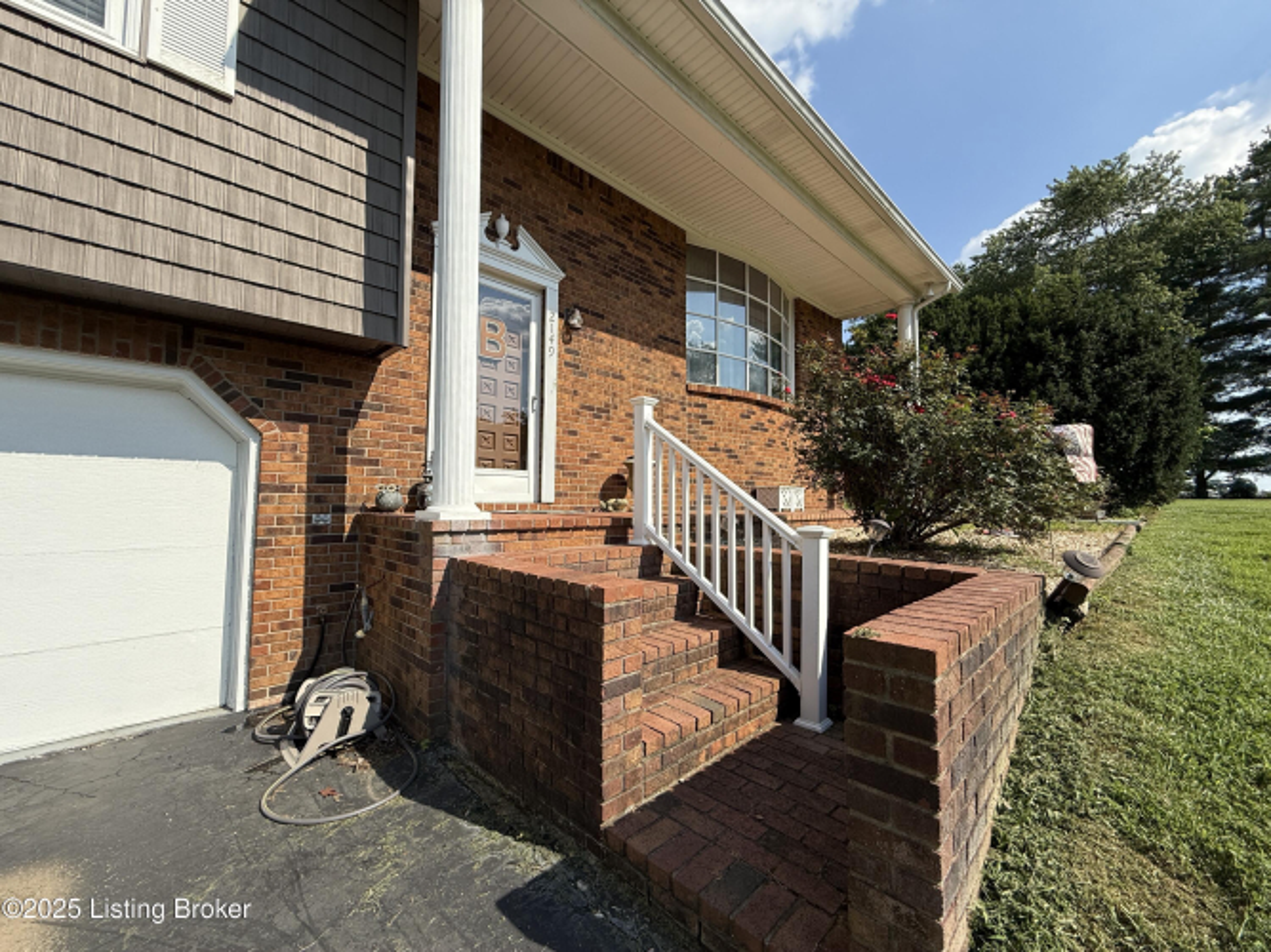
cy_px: 476
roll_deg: -0.3
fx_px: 514
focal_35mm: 14
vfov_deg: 85.7
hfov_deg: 102.1
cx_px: 636
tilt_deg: +3.4
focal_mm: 2.22
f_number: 2.2
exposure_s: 1/1961
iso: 50
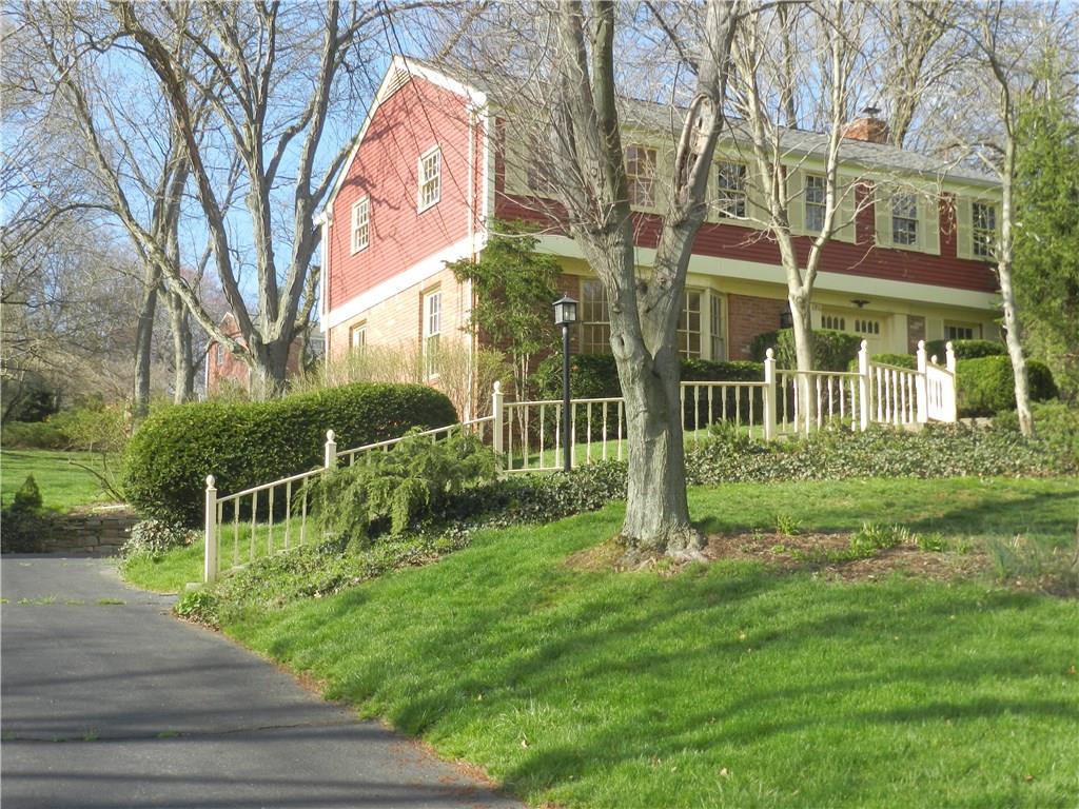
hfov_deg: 41.2
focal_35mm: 46
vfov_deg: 31.5
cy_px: 404
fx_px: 1434
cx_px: 540
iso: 160
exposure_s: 1/400
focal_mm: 8.1
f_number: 4.2
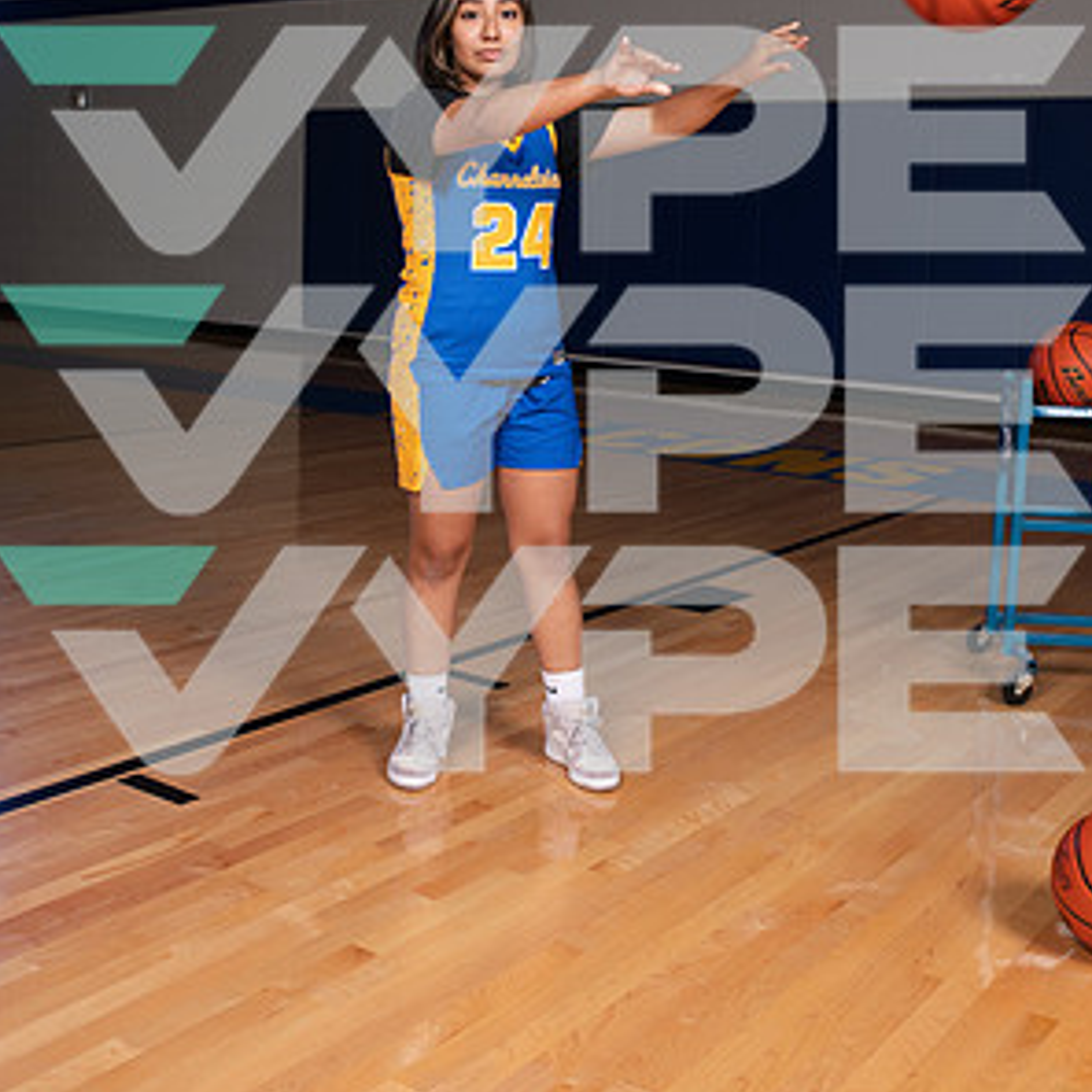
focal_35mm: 44
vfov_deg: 38.1
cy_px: 402
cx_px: 546
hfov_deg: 38.3
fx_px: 1570
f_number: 7.1
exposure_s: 1/320
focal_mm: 34
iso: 500
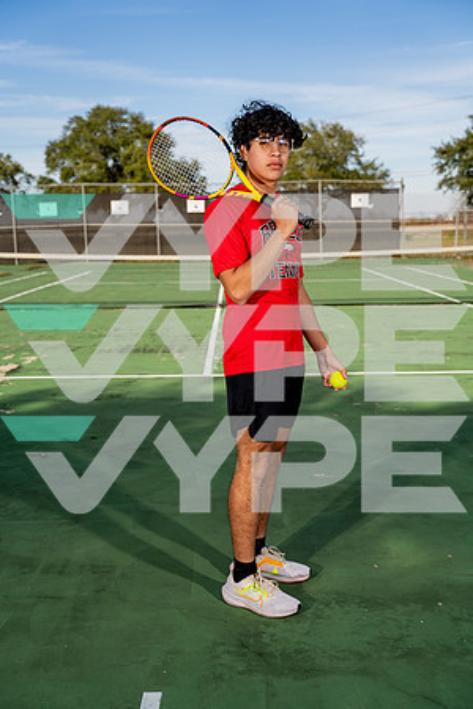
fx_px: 828
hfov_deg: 31.9
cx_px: 236
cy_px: 354
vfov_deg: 46.4
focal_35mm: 42
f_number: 4
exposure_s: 1/1250
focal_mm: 42
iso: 100
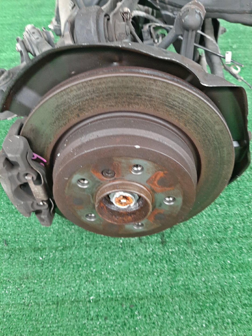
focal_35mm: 26
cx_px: 126
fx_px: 252
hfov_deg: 53.1
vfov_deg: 67.3
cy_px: 168
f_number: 1.7
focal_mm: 3.93
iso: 187
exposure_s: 1/33
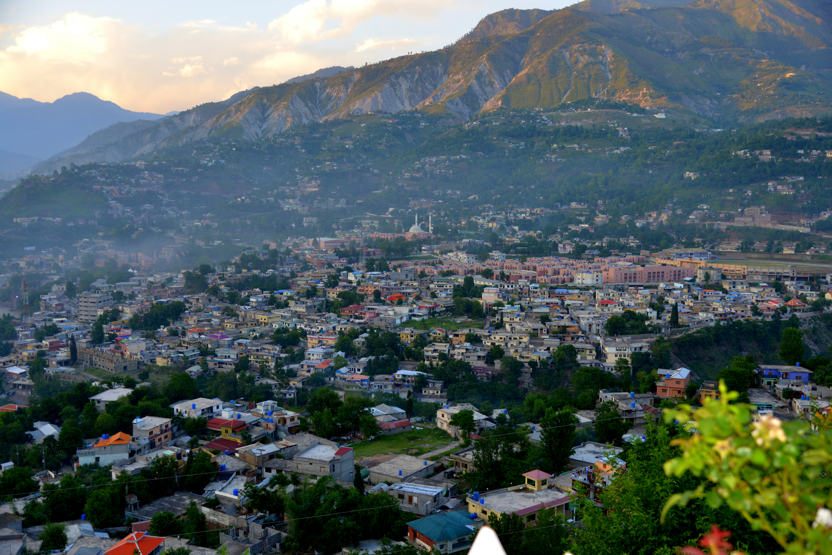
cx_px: 416
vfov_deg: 38.9
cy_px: 278
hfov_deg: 55.8
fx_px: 786
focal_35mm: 34
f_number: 4
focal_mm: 34
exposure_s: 1/60
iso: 100
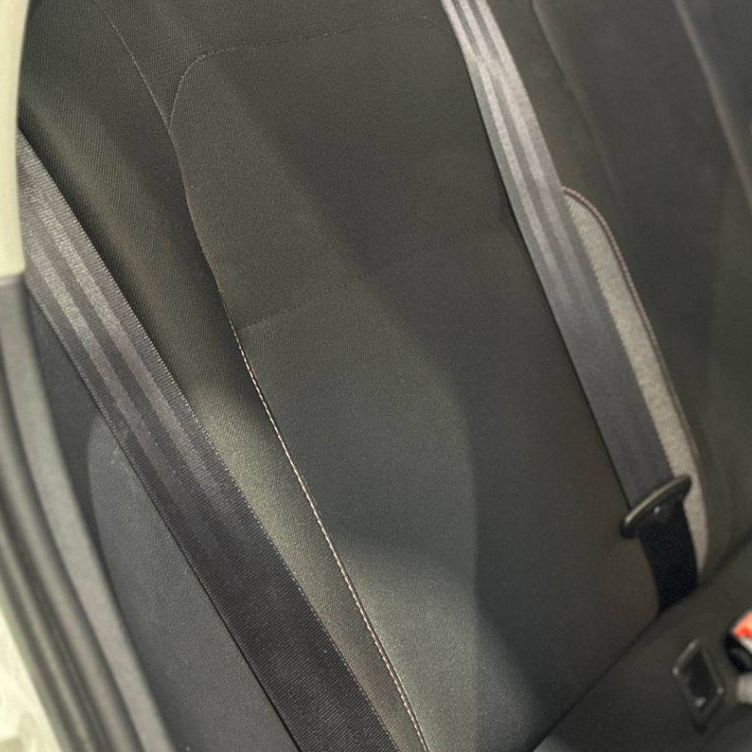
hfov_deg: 33.2
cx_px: 702
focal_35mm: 48
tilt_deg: -23.4
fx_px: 1180
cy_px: 378
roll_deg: +1.6
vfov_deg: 35.4
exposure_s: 1/30
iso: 1250
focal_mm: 6.86
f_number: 1.78
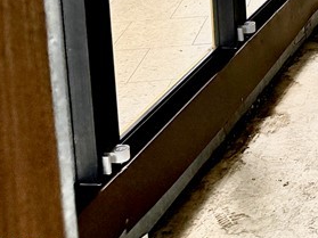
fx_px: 808
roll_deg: -1.8
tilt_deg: -8.4
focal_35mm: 88
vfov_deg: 14.9
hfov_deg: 17.8
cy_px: -170
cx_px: 574
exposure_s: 1/60
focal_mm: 6.76
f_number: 1.78
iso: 320
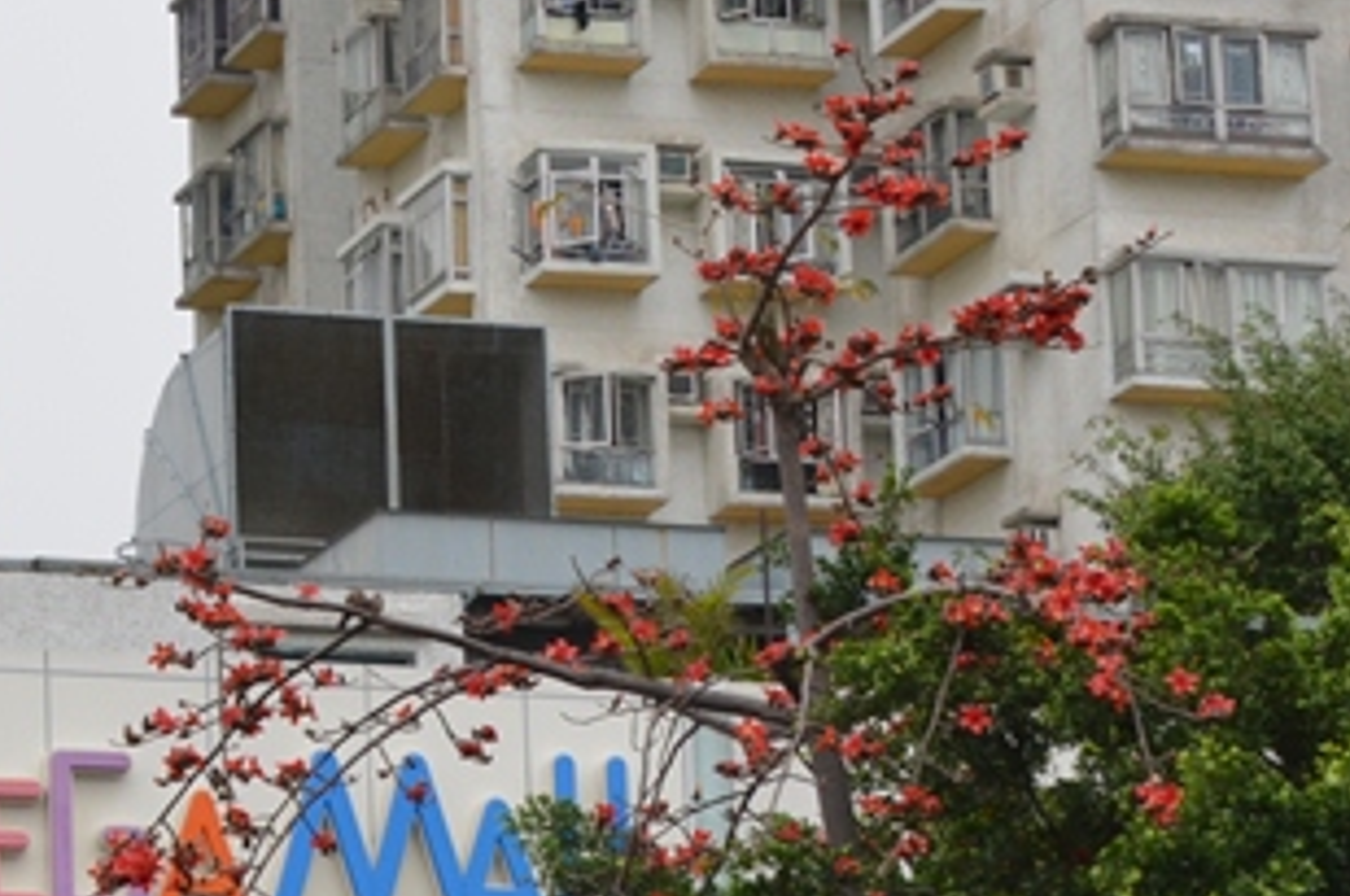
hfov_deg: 11.1
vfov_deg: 7.6
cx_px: -677
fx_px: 6702
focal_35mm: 179
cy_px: 214
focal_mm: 36
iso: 200
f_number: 7.1
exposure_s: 1/200
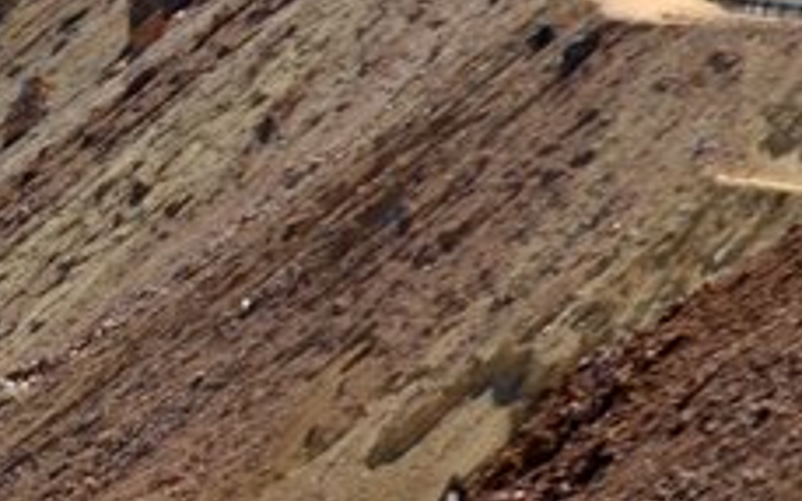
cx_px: 872
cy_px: 377
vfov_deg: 2.3
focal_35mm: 566
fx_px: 12373
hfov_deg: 3.7
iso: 160
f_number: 5.6
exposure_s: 1/500
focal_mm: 85
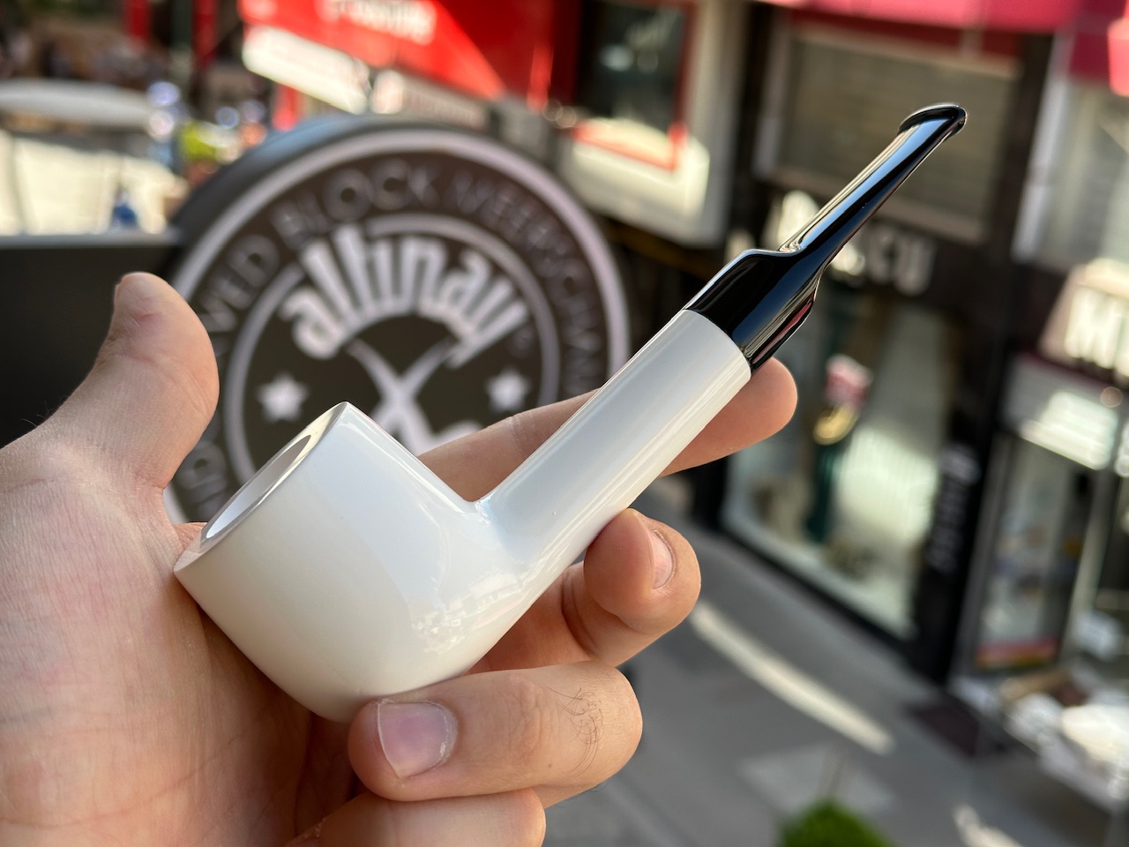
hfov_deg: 39.7
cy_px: 424
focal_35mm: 48
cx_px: 564
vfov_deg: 30.3
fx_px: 1566
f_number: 1.78
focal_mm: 6.86
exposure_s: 1/646
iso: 64
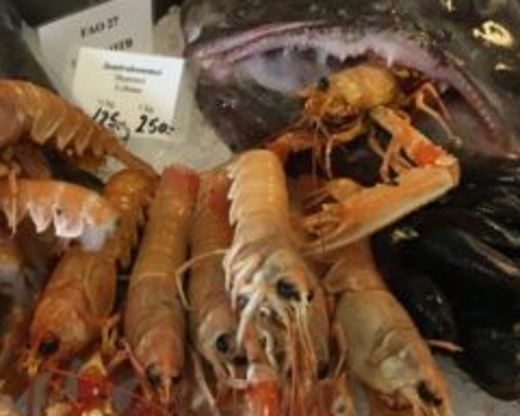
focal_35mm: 53
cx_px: 98
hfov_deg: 34.2
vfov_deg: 28.5
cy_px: 258
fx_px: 816
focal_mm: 4.15
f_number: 2.2
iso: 64
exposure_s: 1/33
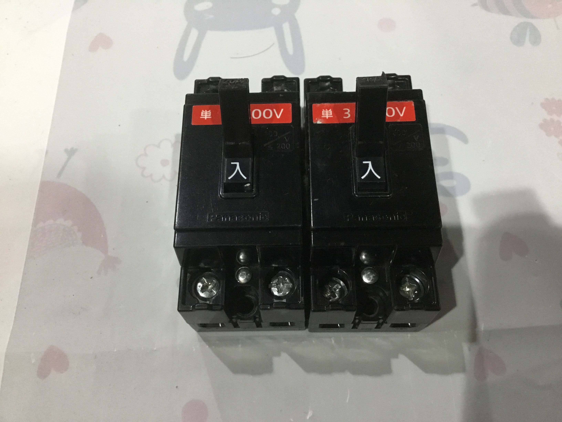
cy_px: 211
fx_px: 503
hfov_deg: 58.4
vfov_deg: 45.4
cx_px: 281
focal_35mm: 31
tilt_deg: -66.5
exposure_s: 1/17
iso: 250
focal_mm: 3.3
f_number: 2.4
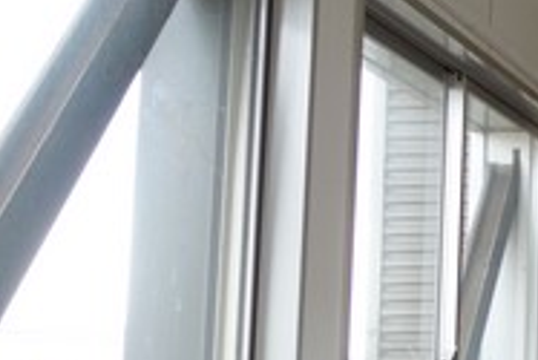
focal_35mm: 96
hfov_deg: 17.8
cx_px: 918
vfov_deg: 14.3
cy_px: 192
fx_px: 1436
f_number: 2.5
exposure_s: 1/250
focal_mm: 10.4
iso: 320
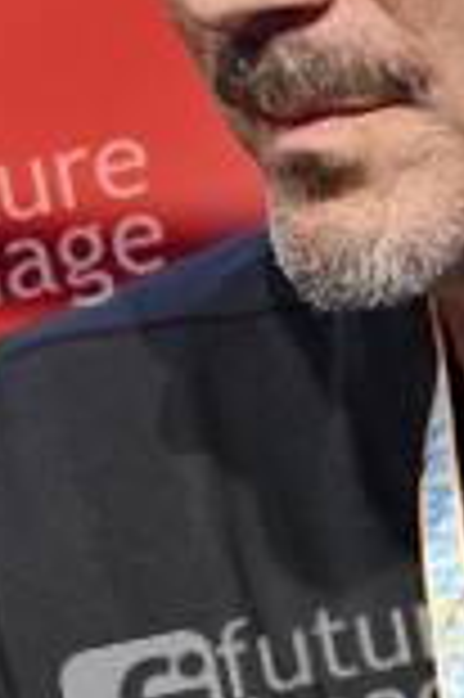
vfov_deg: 2.0
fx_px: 19937
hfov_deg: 1.3
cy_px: 23
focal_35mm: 1029
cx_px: 423
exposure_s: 1/500
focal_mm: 400
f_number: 5
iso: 5000
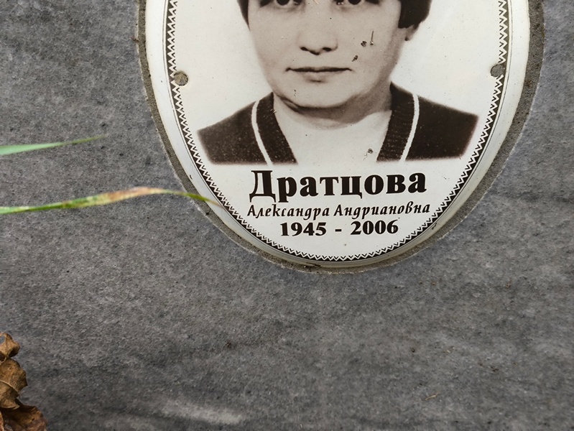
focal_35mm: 50
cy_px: 216
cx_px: 287
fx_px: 829
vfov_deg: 29.1
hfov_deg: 38.2
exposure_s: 1/120
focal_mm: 4.71
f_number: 1.7
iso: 80
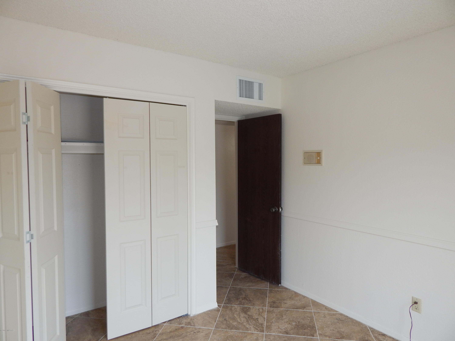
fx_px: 302
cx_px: 228
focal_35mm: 23
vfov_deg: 58.9
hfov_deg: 73.9
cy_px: 170
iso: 125
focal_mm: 4
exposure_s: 1/50
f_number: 3
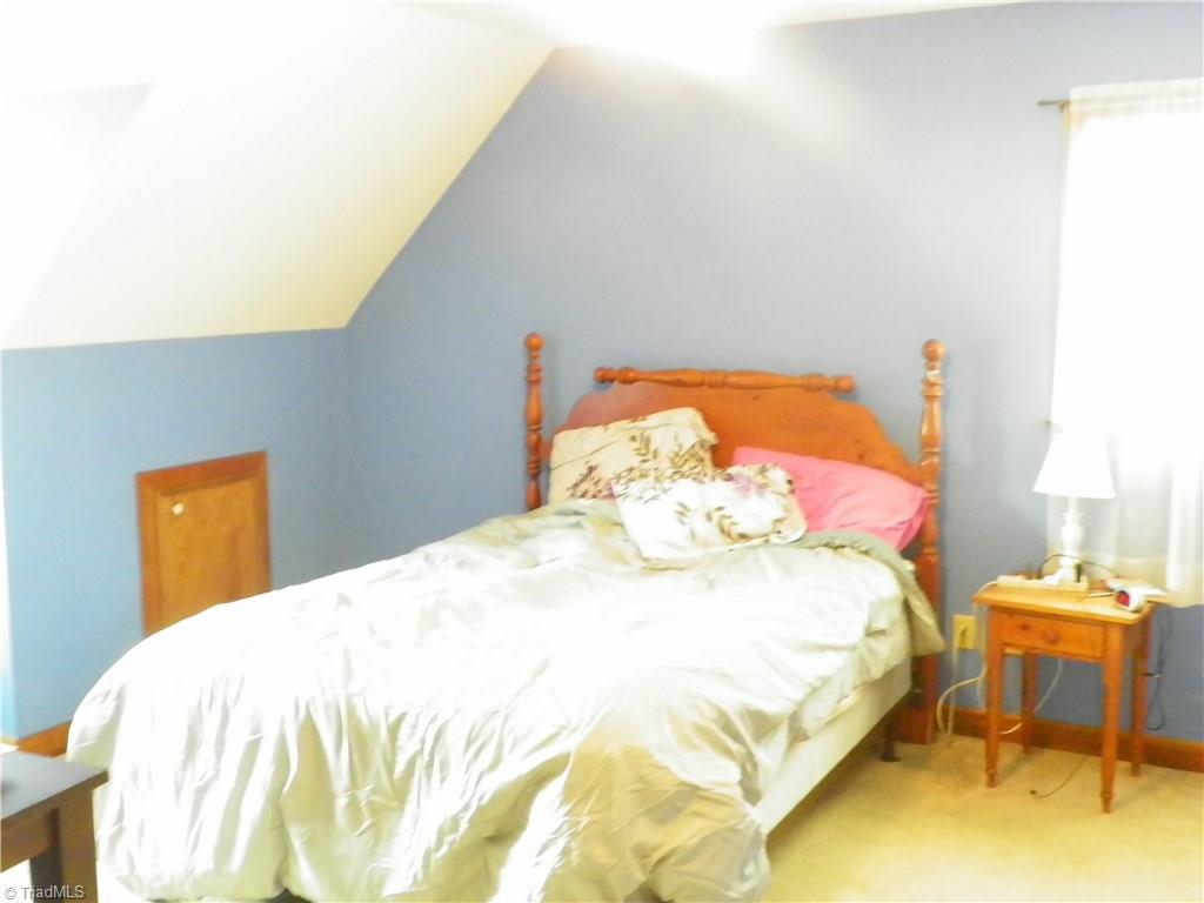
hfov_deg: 47.9
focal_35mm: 39
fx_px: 1356
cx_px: 602
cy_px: 452
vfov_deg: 36.8
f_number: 3.2
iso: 800
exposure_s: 1/10
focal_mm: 6.9
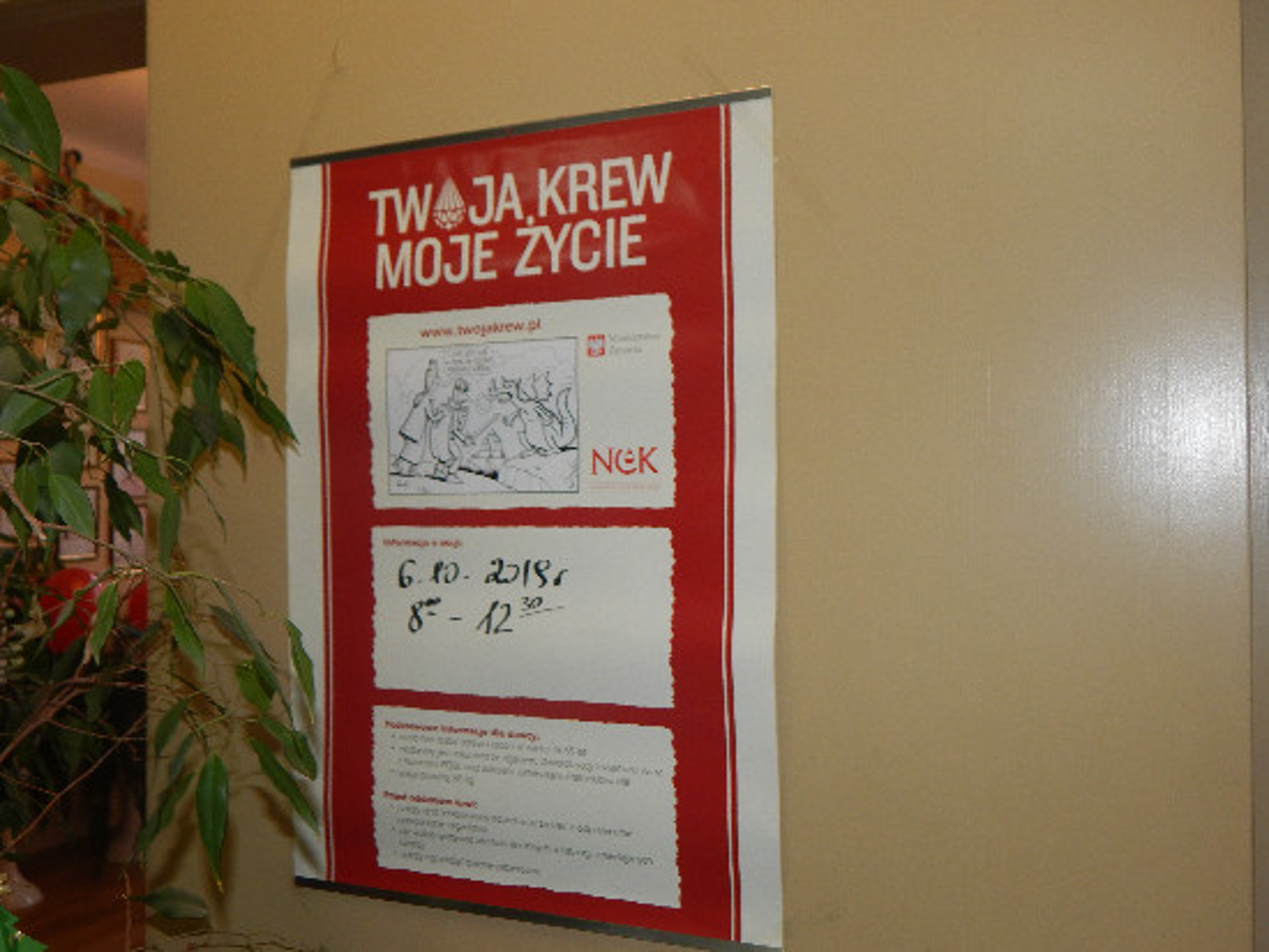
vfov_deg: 41.8
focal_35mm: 34
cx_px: 634
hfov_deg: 53.9
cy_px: 476
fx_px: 1247
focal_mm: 6.1
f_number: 3.3
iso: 200
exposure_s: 1/30
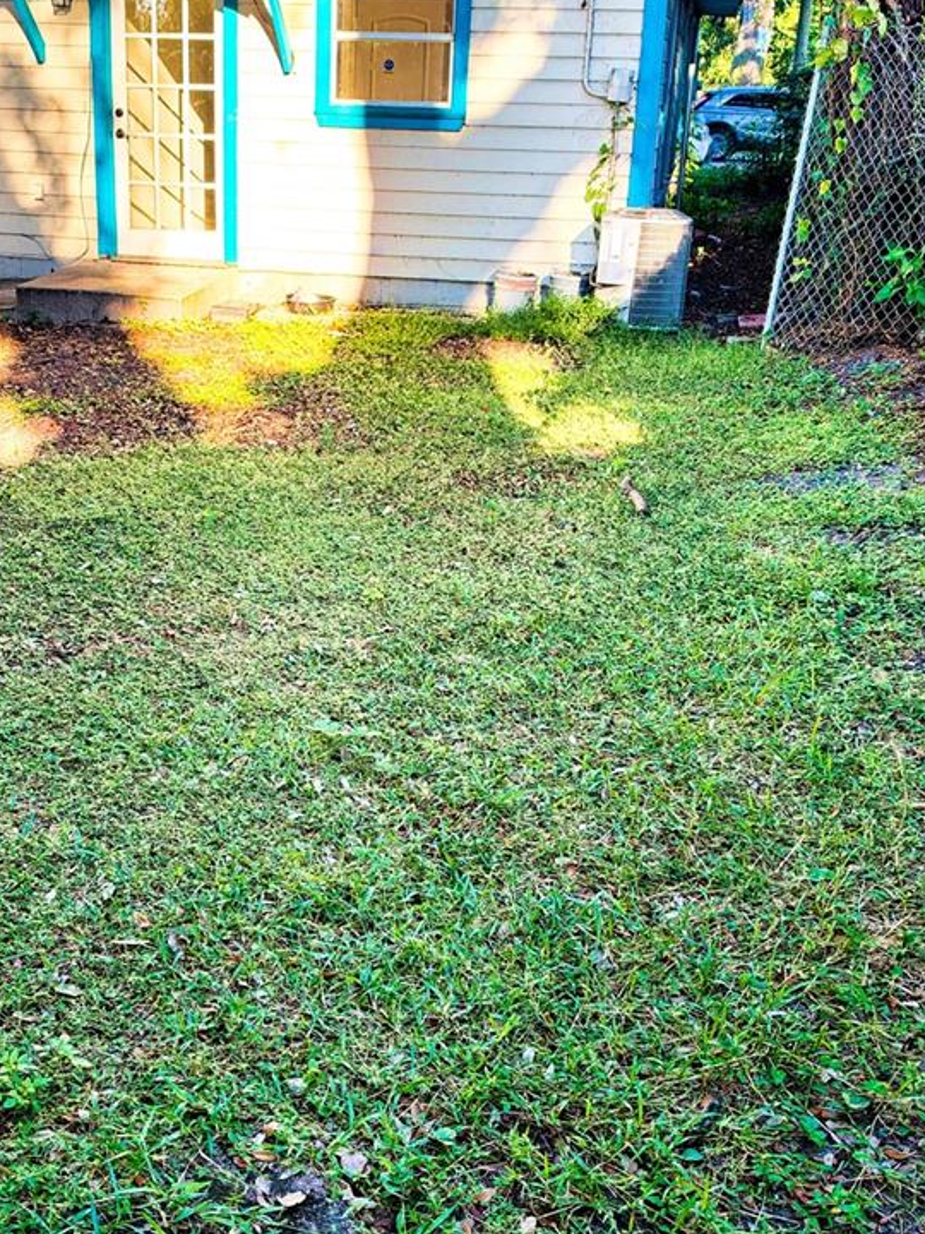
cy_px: 564
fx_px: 1425
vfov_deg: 46.7
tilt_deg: -18.2
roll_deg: -0.8
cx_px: 343
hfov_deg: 35.7
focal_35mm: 40
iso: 64
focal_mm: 6.93
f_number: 1.8
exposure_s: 1/192
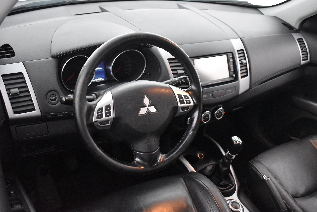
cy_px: 106
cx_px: 158
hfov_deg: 55.1
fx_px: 304
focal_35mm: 34
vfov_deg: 38.4
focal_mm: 23
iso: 7200
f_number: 3.8
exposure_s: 1/40
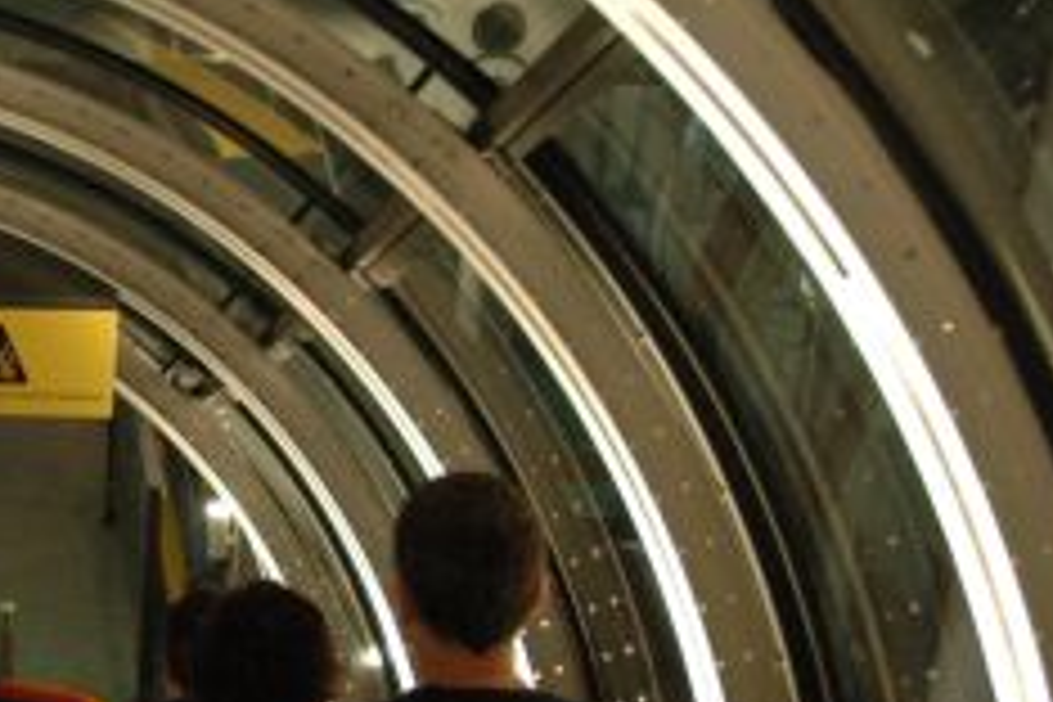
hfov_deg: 17.4
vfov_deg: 12.3
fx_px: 3246
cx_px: -263
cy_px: 626
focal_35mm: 111
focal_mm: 24
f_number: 4
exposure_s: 1/15
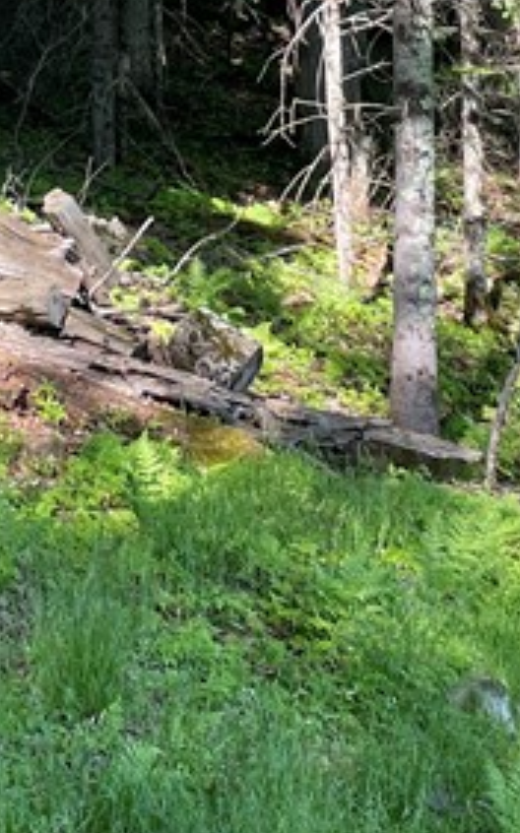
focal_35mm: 100
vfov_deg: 20.0
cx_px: 160
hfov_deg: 13.0
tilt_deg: +5.2
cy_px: -44
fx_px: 2270
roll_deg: +0.8
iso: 32
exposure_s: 1/333
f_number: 1.6
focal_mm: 4.2
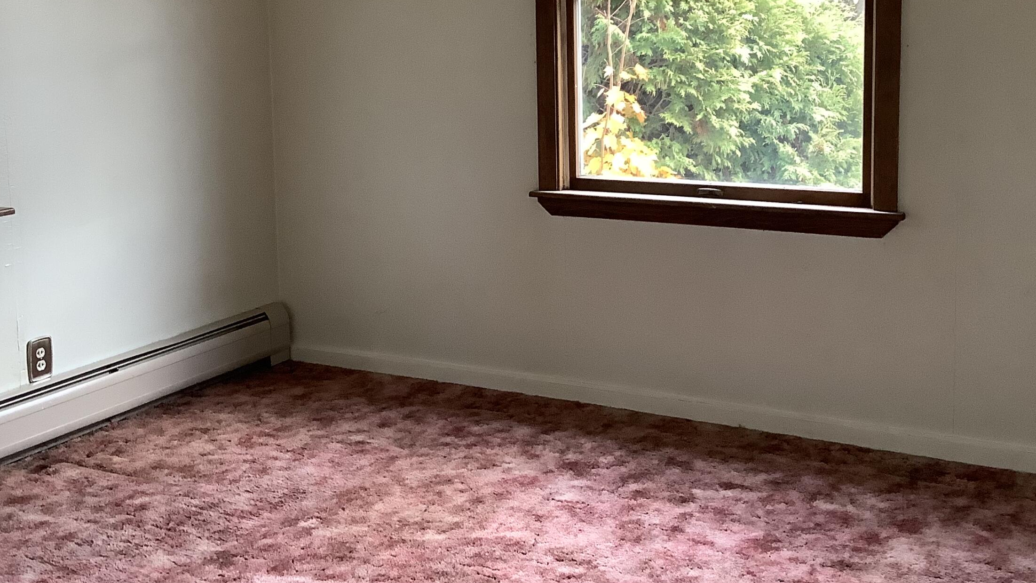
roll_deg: +0.6
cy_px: 148
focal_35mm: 46
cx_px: 465
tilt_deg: -8.2
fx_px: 1264
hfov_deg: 44.5
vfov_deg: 25.7
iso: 160
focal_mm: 3.3
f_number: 2.4
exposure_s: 1/60
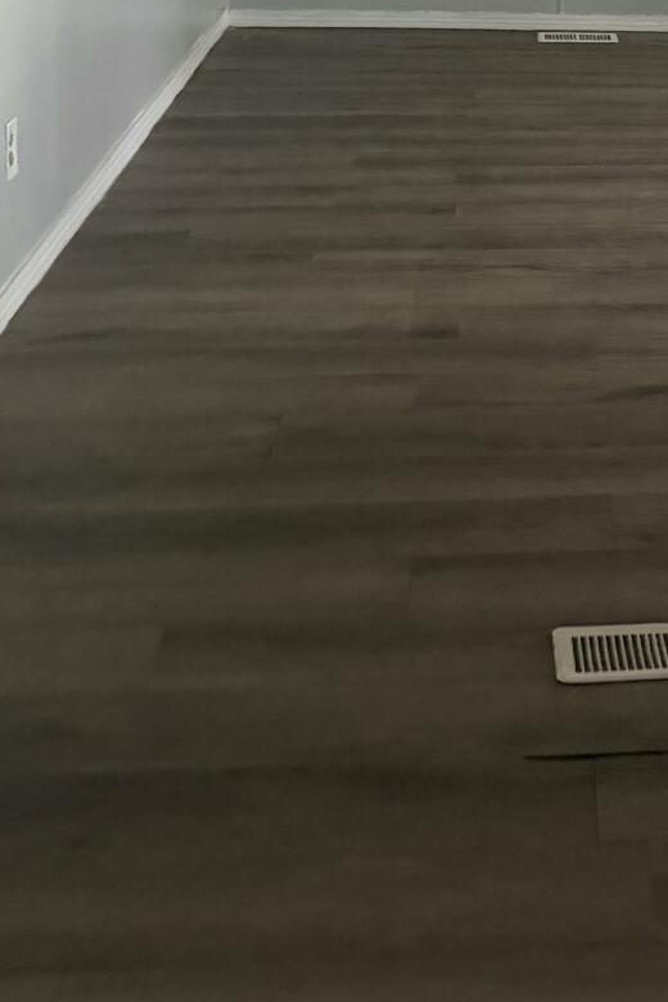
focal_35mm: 64
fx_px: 1781
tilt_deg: -12.3
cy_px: -27
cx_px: 768
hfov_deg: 20.1
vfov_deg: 29.1
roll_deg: -1.2
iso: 1000
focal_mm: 6.76
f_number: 1.78
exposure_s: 1/40
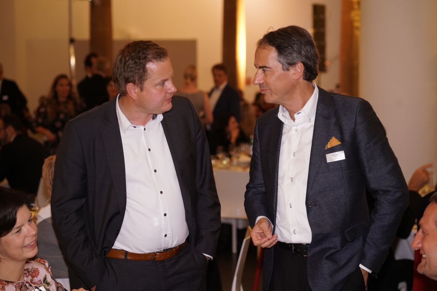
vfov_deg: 17.9
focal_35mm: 76
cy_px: 146
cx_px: 218
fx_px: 922
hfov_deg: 26.7
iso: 2500
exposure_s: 1/40
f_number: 4
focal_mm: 76
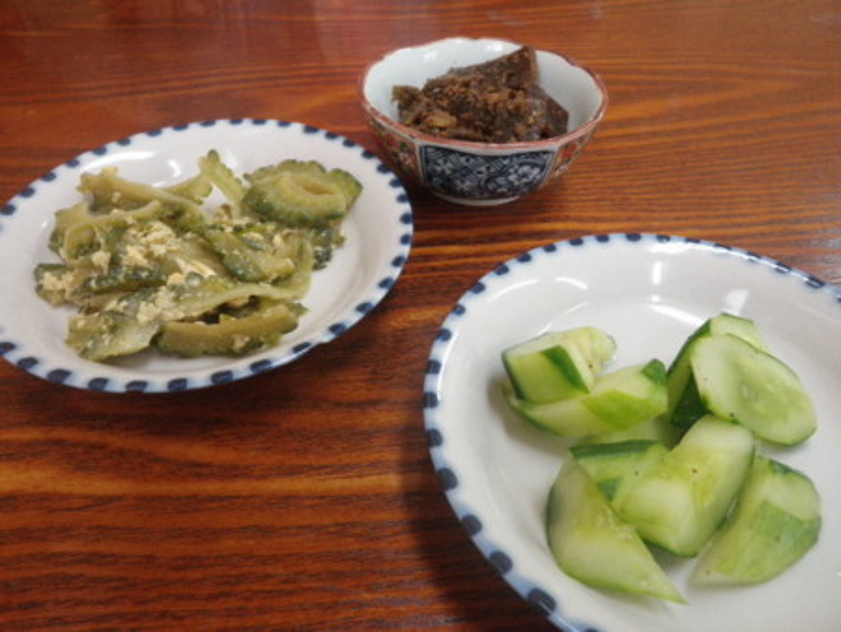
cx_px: 420
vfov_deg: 49.8
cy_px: 316
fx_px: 681
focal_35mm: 28
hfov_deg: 63.4
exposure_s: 1/25
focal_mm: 5
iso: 200
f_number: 3.5
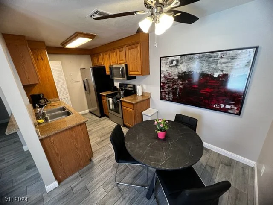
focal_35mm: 13
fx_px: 103
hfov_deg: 106.2
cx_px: 136
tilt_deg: -18.4
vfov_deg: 89.9
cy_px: 102
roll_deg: +3.0
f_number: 1.8
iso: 320
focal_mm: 1.57
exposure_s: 1/60
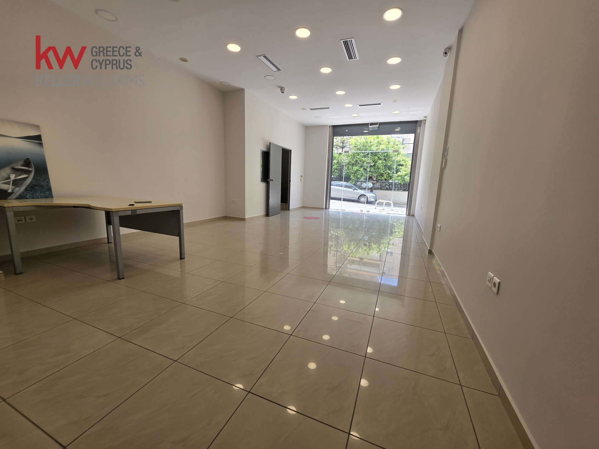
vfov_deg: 89.9
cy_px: 224
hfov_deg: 106.2
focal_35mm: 13
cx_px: 300
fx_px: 225
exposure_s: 1/109
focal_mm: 2.2
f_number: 1.9
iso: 20
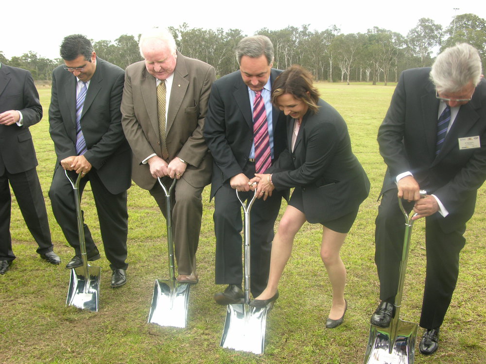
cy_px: 182
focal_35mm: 35
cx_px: 243
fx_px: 491
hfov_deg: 52.6
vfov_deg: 40.7
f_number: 4
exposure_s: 1/60
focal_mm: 8.9
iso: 50
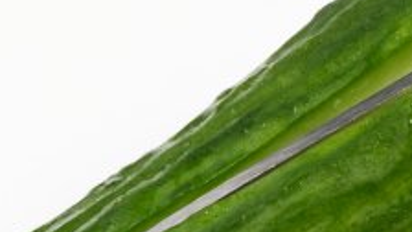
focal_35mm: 393
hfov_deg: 5.5
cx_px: 116
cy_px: 353
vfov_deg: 3.1
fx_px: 4293
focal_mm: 70
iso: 200
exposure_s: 1/160
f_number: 11
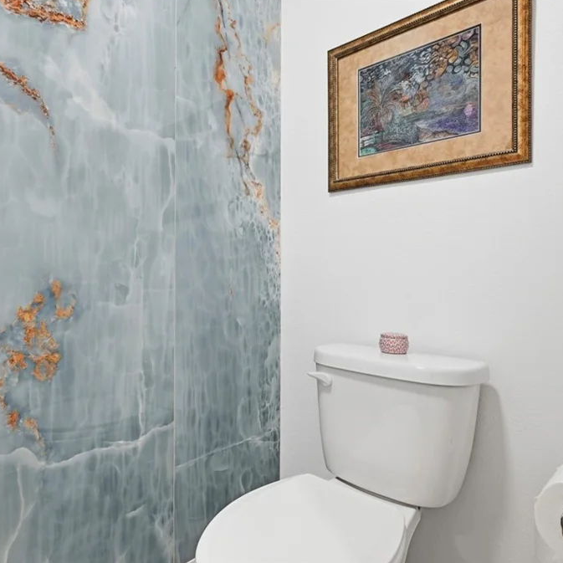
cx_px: 234
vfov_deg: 68.1
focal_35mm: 23
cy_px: 281
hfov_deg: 67.6
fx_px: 417
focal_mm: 17.5
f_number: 9
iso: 500
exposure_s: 1/50
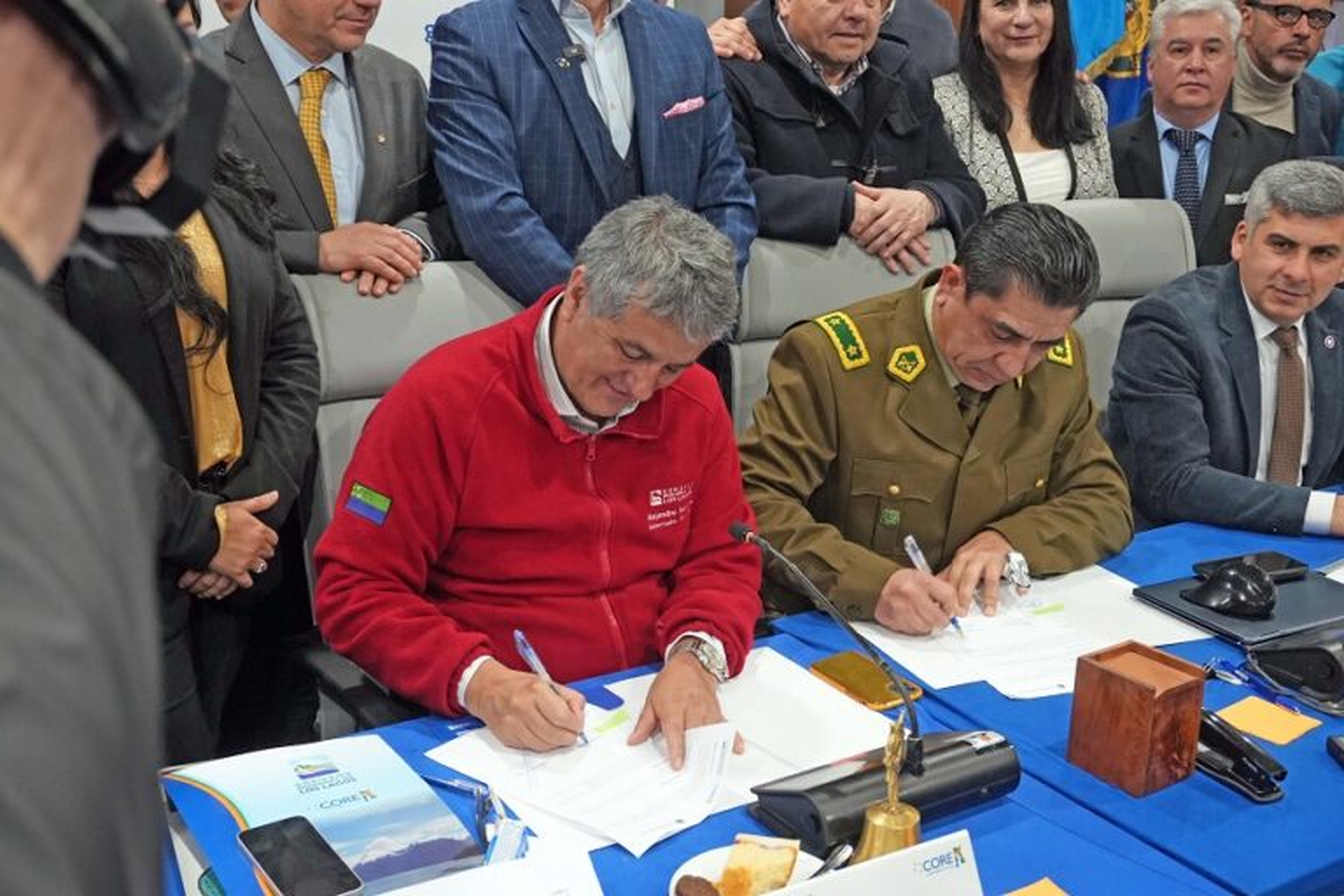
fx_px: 1493
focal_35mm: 40
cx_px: 672
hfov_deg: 48.5
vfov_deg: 33.4
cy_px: 448
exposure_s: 1/60
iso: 3200
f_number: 5.6
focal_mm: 27
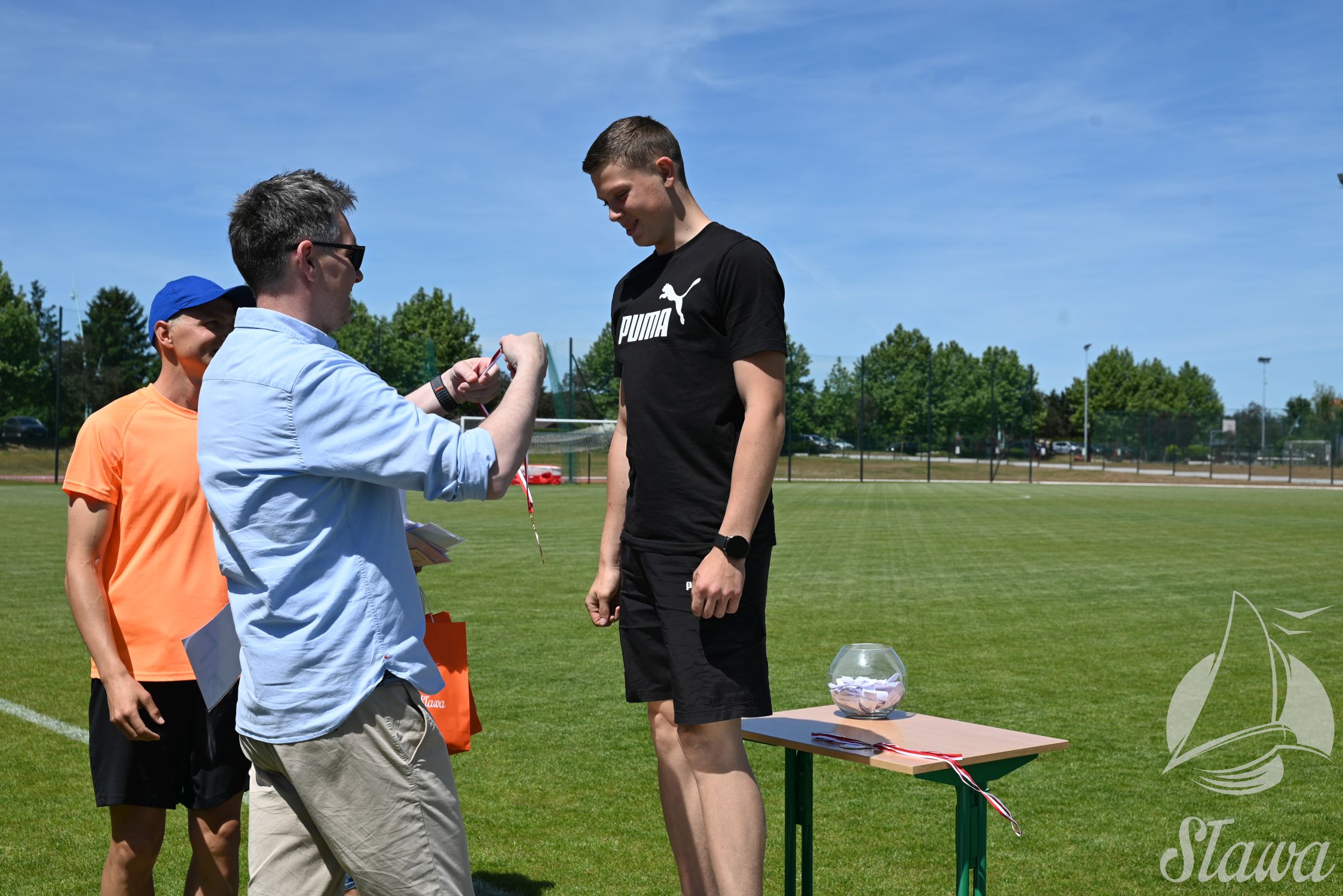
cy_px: 448
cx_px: 672
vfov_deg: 29.3
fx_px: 1717
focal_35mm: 46
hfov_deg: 42.7
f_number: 8
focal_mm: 46
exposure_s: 1/500
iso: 100
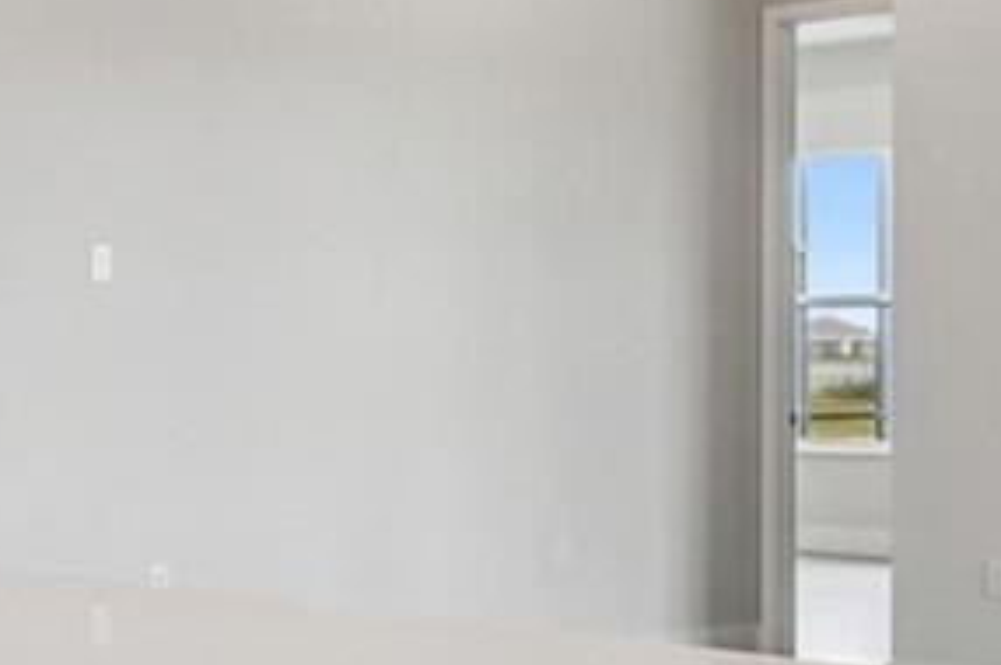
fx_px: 2333
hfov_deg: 23.4
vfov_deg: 16.2
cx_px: 56
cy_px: 354
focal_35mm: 84
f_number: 7.1
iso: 100
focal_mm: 10
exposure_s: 1/25
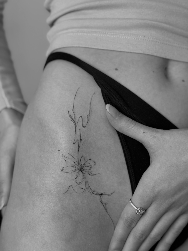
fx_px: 348
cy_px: 126
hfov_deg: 30.3
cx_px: 94
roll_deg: +1.6
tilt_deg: -3.0
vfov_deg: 39.7
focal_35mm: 48
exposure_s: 1/100
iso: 64
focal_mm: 6.76
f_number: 1.78
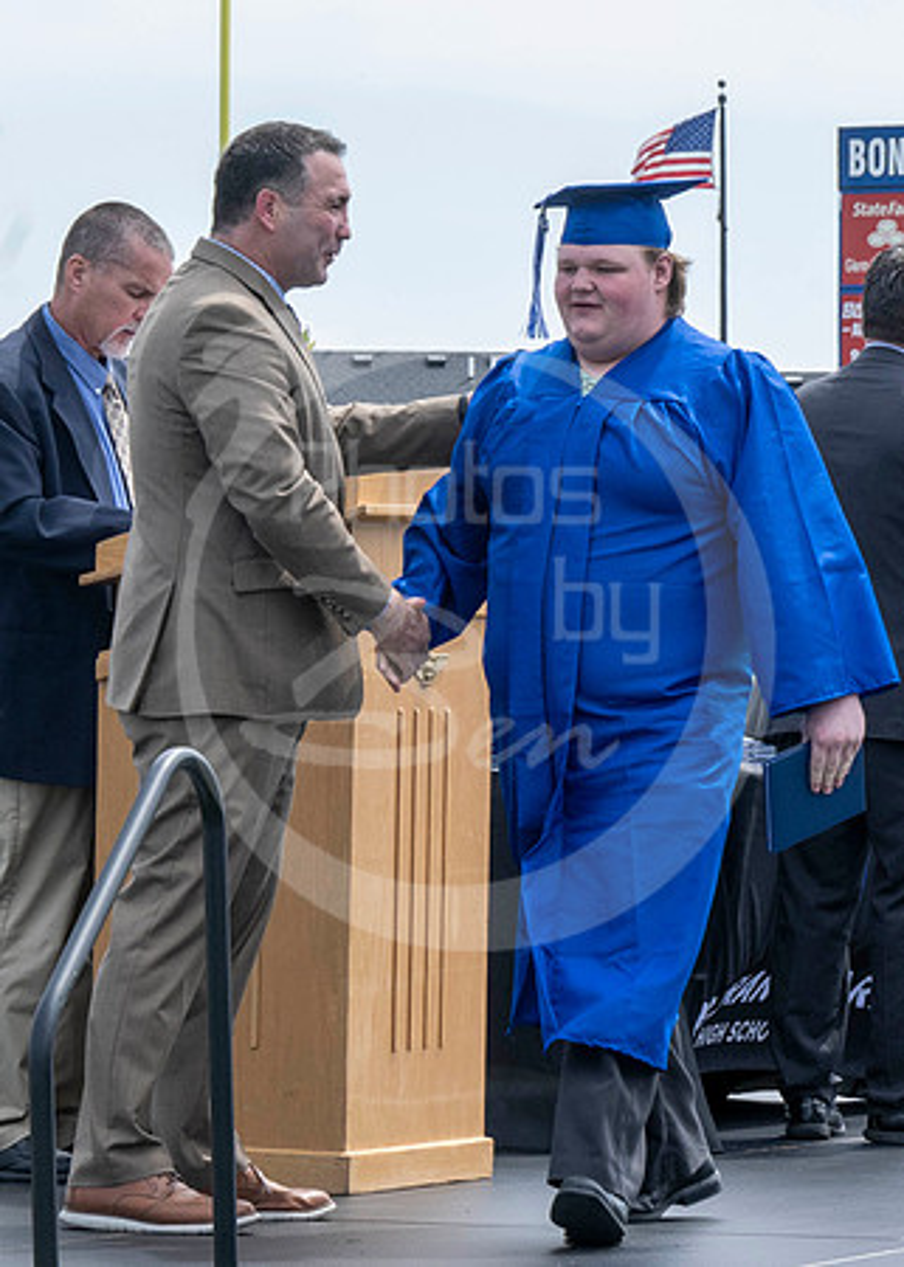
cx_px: 112
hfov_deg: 6.9
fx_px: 7455
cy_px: 492
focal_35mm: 207
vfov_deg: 9.7
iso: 200
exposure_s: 1/250
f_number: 13
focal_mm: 70
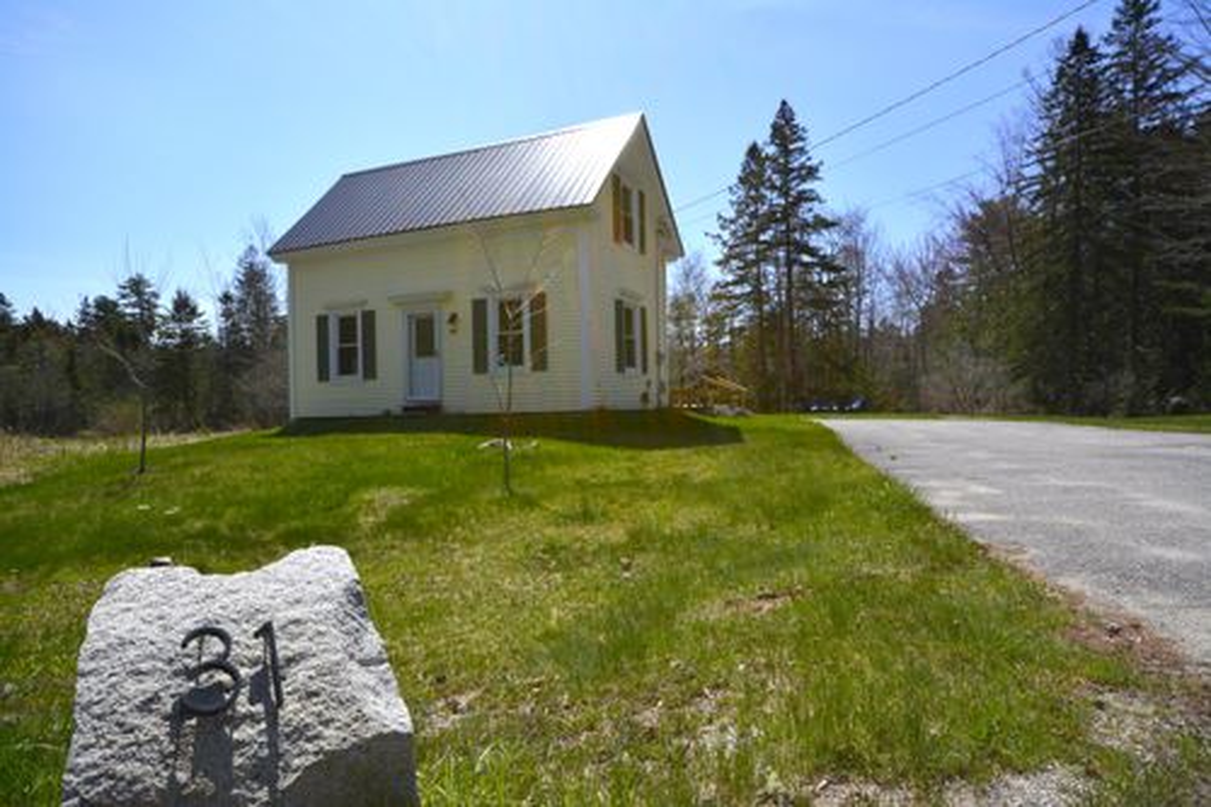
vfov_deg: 81.2
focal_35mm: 14
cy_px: 404
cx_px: 606
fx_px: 471
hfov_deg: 104.3
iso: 200
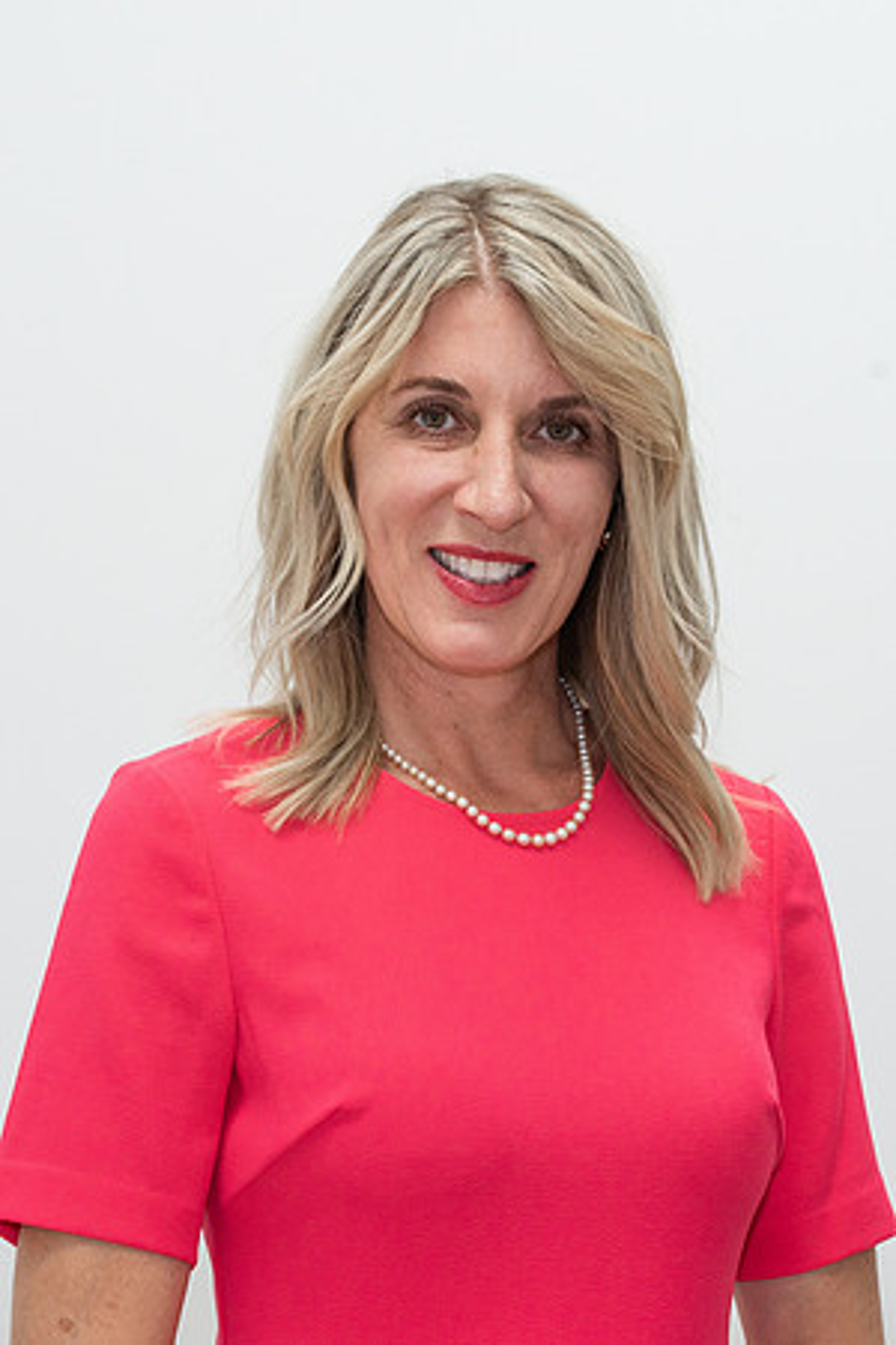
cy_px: 671
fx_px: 5075
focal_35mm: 136
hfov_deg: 10.1
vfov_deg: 15.1
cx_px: 474
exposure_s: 1/100
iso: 400
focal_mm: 90
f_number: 6.3
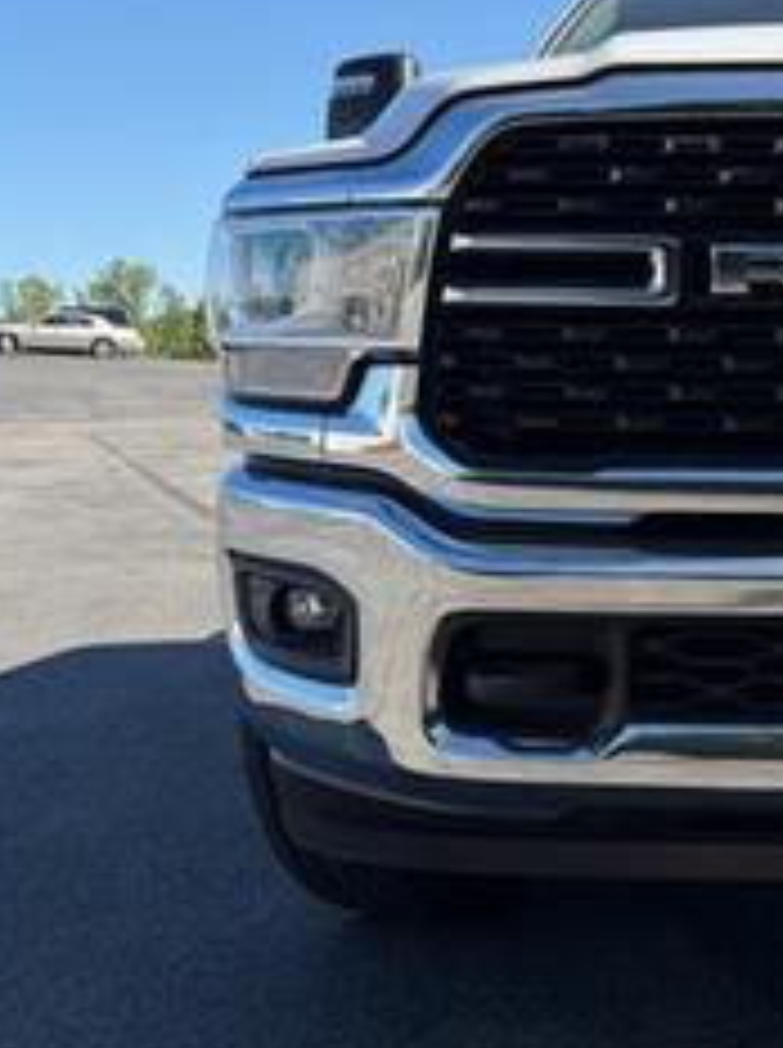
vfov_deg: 36.9
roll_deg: +2.8
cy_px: 531
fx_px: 1573
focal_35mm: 52
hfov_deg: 25.8
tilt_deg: -6.6
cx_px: 864
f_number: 1.78
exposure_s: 1/2169
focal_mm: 6.76
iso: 80
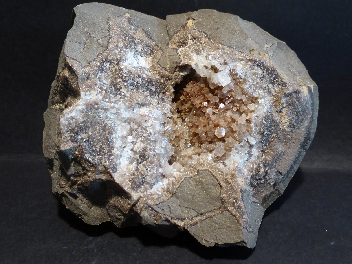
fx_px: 315
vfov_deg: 45.4
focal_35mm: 31
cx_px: 176
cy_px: 132
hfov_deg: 58.4
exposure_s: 1/40
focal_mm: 5.4
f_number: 3.6
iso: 400
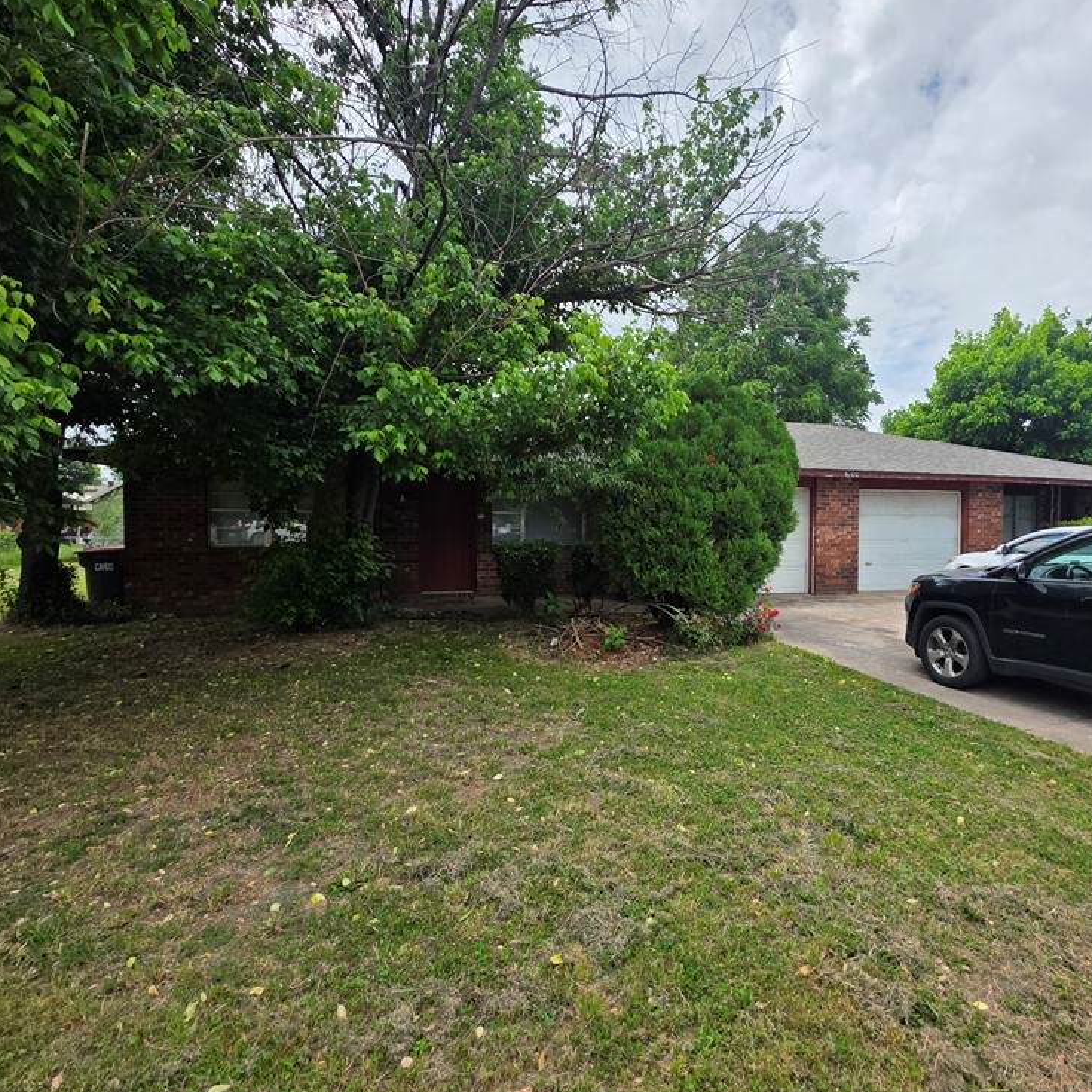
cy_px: 538
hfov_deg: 86.7
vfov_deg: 87.4
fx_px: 571
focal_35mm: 16
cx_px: 633
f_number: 1.9
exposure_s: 1/2346
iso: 40
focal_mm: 2.2
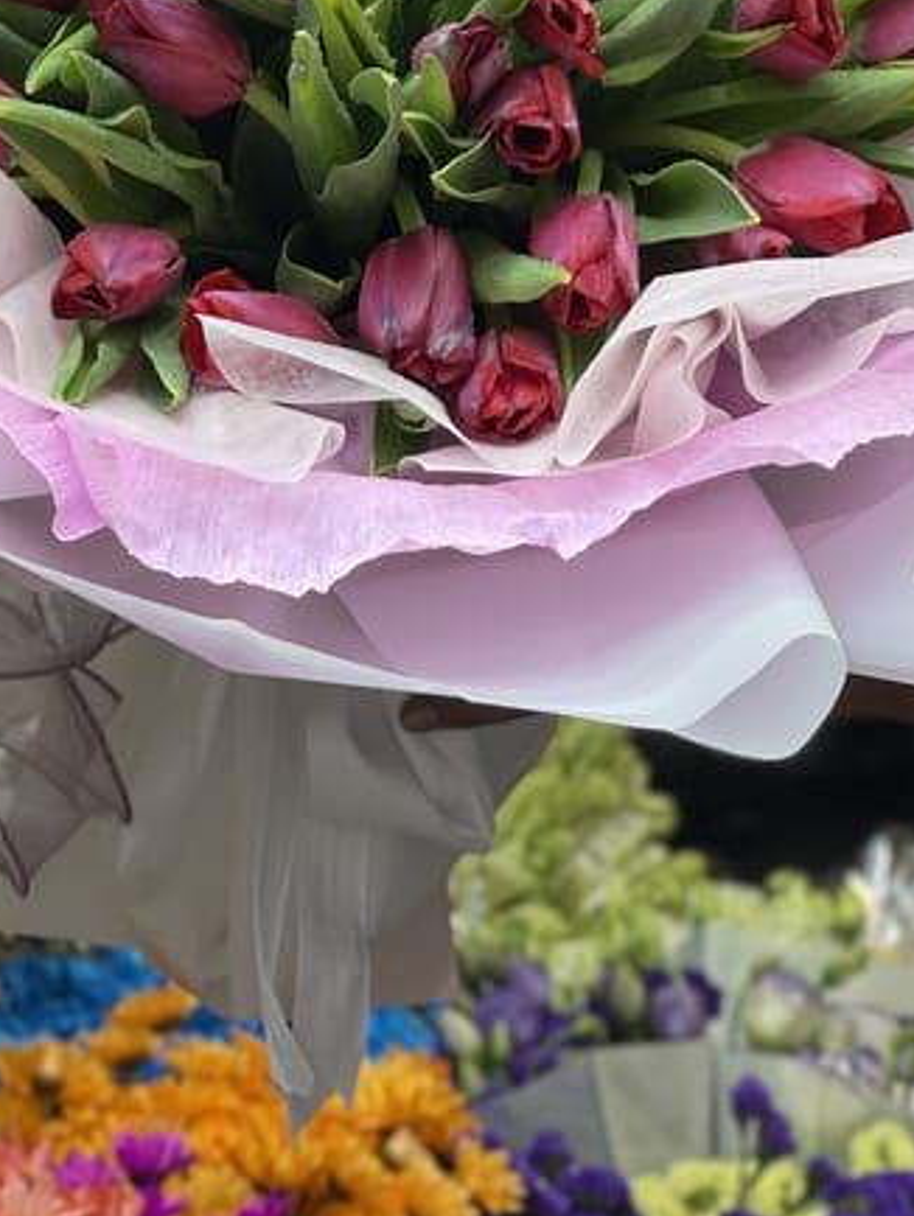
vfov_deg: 13.0
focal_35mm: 151
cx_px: 404
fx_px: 5311
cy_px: 101
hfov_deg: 9.8
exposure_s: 1/100
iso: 25
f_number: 2.2
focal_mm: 7.5
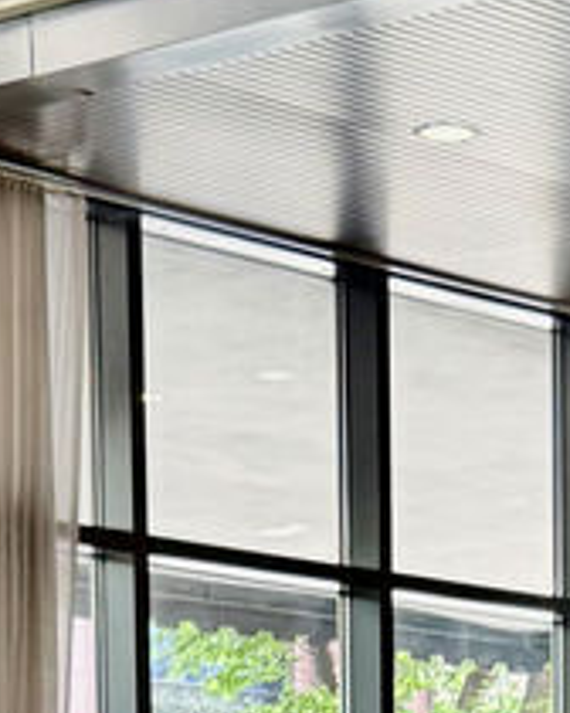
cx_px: 660
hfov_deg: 9.2
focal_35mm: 167
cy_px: 1300
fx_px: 3522
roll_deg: +0.1
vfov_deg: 10.8
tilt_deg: -4.7
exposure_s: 1/60
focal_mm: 6.76
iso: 125
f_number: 1.78
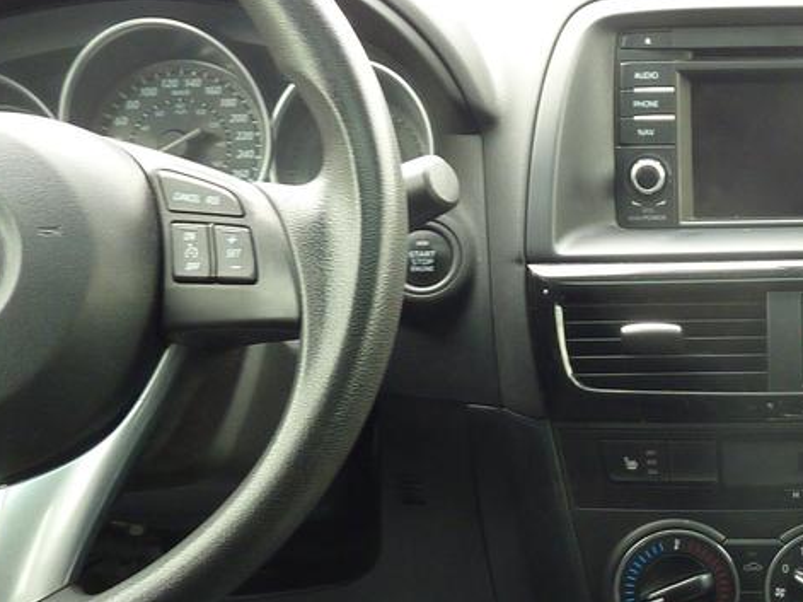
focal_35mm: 68
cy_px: 319
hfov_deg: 26.6
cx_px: 852
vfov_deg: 21.6
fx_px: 1577
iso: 125
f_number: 3.3
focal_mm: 4.1
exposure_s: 1/30
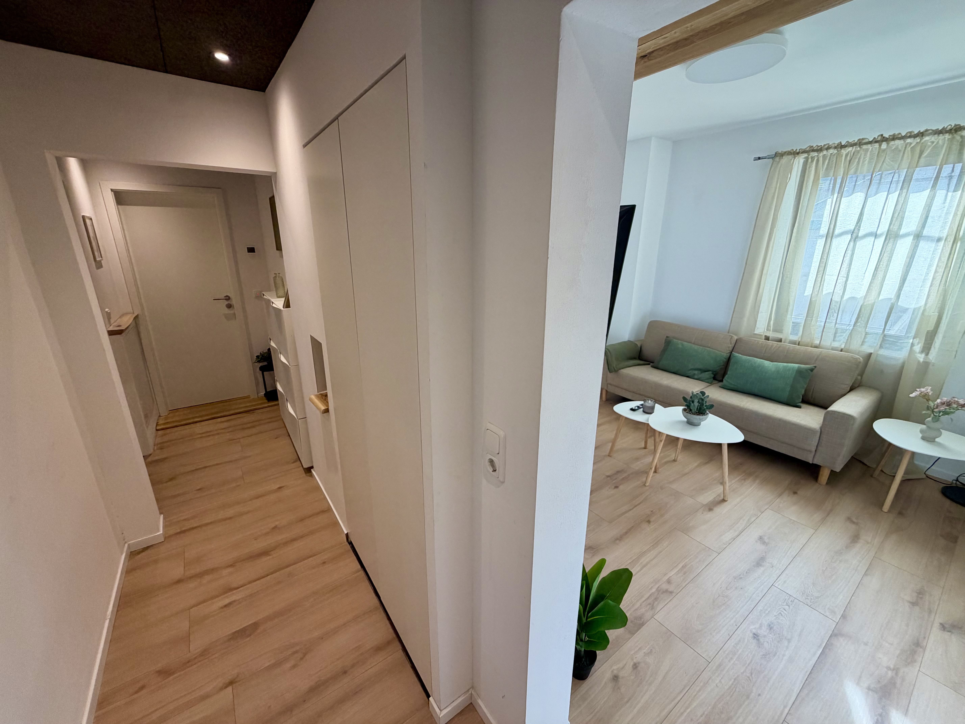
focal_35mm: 14
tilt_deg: -16.9
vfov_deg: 85.7
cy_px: 362
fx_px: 390
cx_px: 482
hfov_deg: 102.1
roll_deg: -0.4
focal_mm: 2.22
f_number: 2.2
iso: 160
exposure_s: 1/100
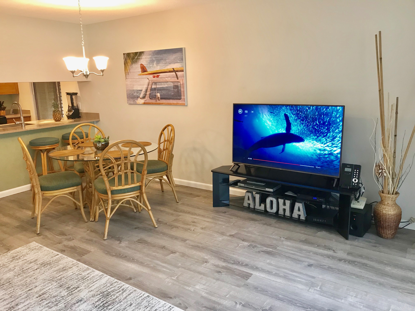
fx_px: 336
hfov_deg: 63.4
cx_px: 208
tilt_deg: -12.6
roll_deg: +1.7
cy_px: 156
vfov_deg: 49.7
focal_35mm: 28
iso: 40
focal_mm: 3.99
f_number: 1.8
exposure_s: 1/17
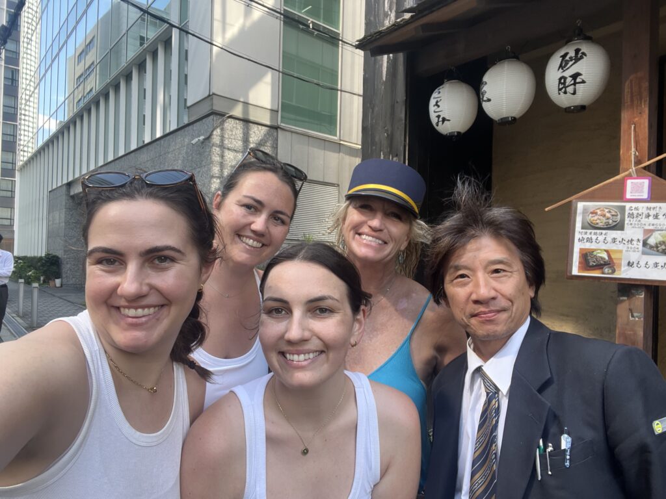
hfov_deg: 73.9
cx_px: 333
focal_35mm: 23
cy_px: 250
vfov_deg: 58.9
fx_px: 443
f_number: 2.2
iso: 32
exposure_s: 1/121
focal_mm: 2.71
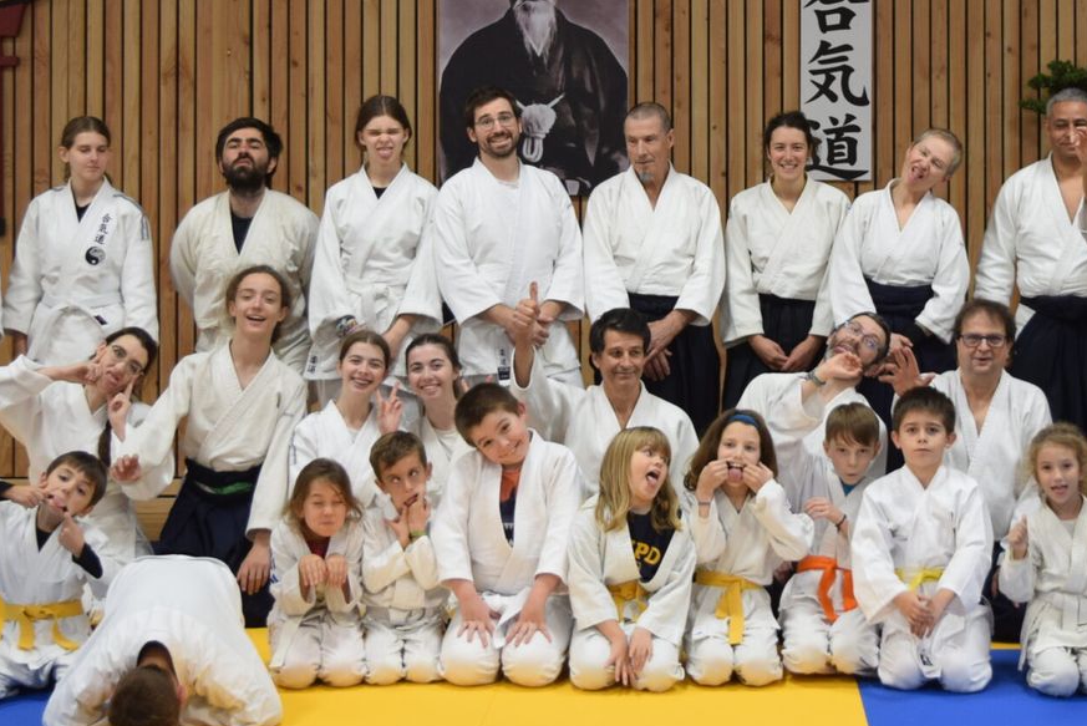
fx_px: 2296
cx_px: 761
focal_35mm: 76
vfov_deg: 17.8
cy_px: 135
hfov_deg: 26.4
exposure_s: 1/60
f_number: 4
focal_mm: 25
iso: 800
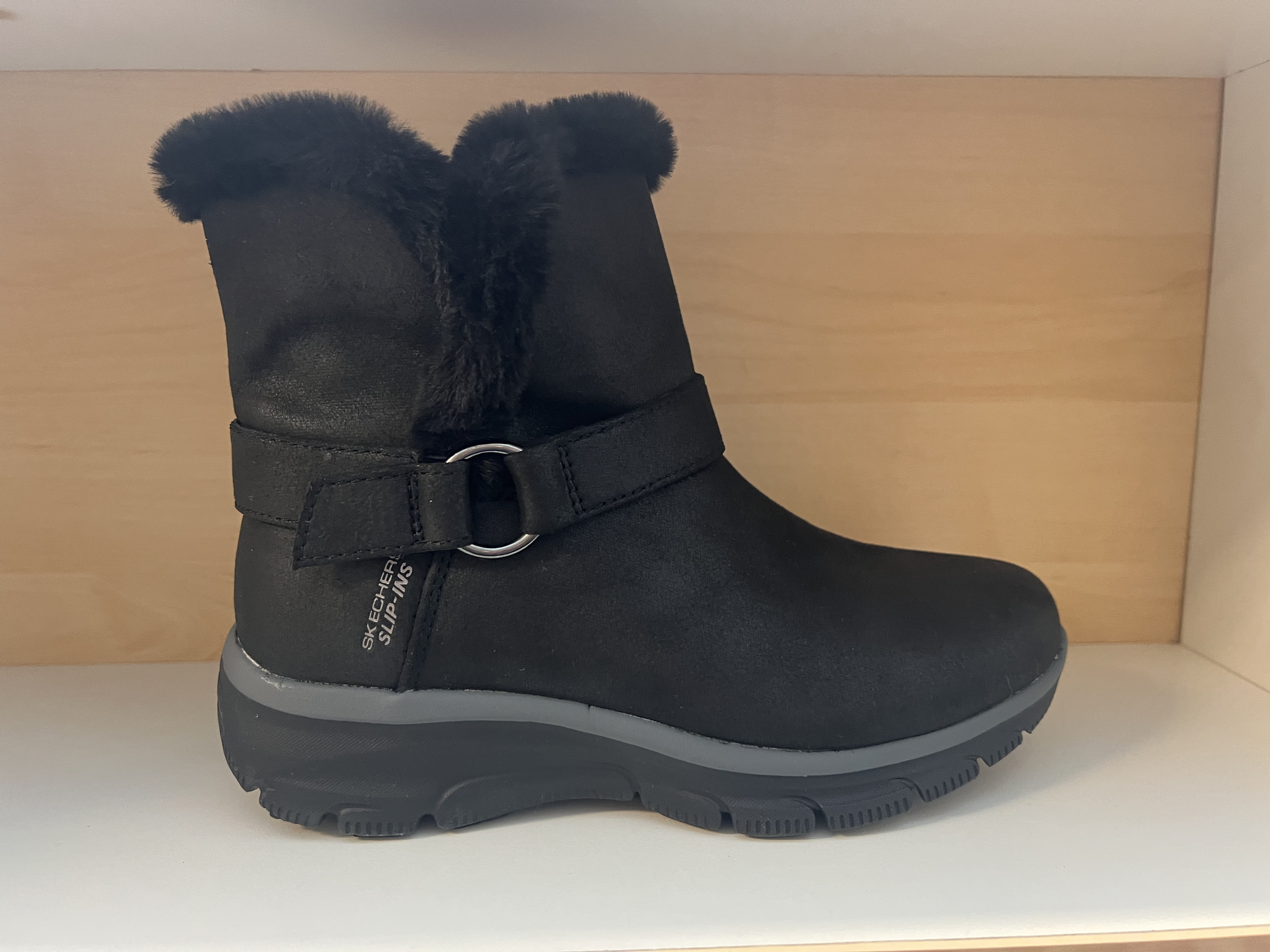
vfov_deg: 53.1
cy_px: 476
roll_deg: +0.4
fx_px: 954
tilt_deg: -8.3
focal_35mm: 26
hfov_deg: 67.3
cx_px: 635
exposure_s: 1/50
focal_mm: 5.7
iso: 320
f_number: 1.5
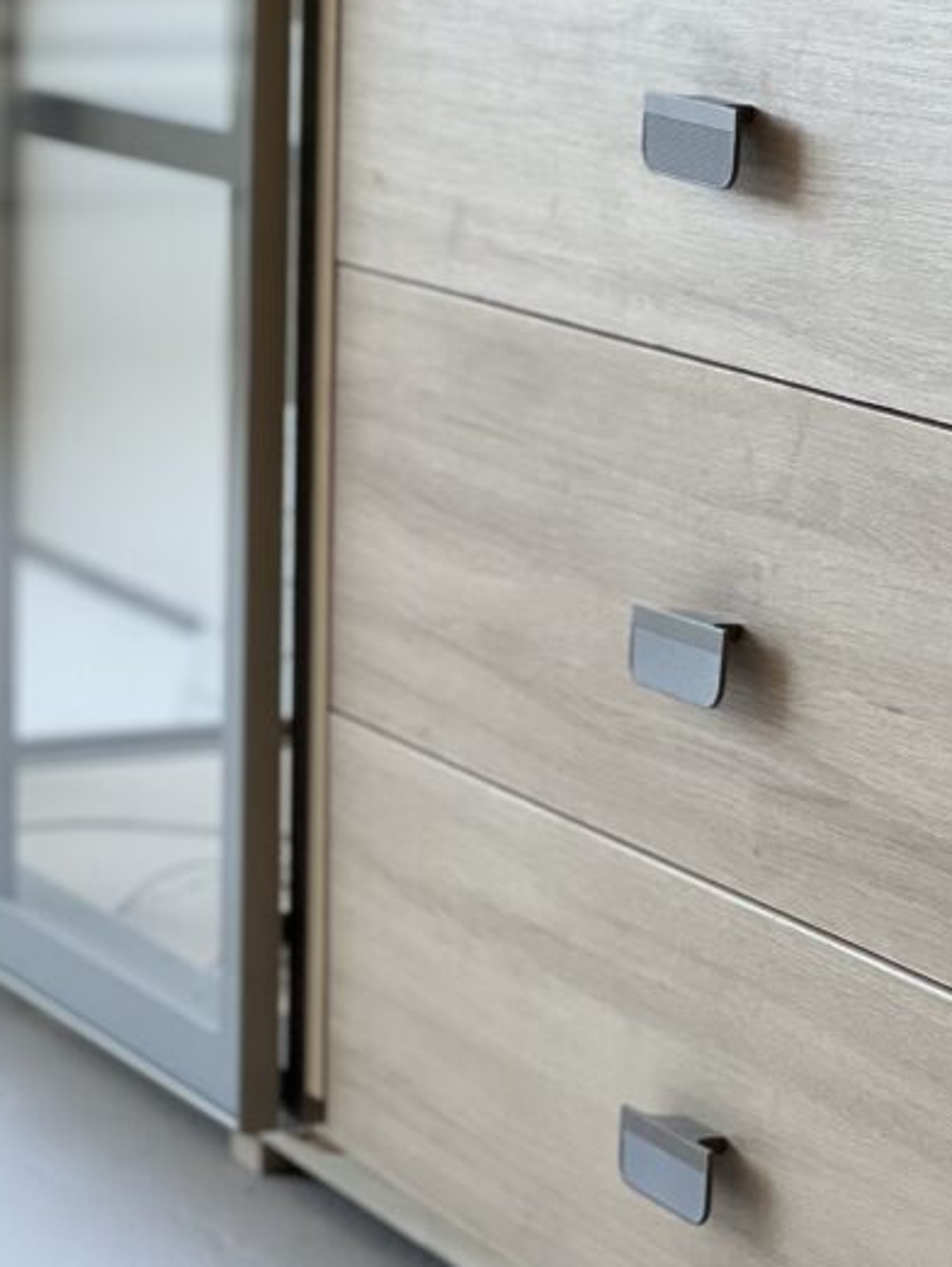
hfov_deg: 9.8
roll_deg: -1.2
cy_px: 587
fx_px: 5532
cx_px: 578
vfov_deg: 13.1
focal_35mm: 151
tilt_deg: -7.8
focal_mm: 9
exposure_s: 1/121
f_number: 2.8
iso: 160
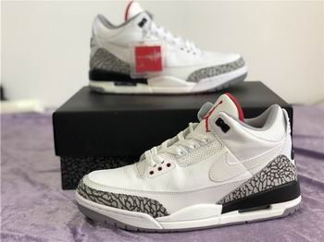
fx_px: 486
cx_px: 162
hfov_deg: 36.8
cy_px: 121
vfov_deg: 28.0
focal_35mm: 52
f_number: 2.4
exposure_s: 1/120
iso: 200
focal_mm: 6
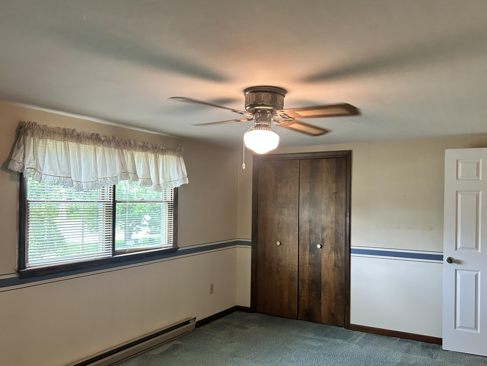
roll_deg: -0.3
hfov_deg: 59.9
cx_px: 256
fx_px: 422
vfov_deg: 46.8
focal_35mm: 30
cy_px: 192
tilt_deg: +0.8
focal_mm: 5.7
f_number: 1.5
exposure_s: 1/60
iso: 125
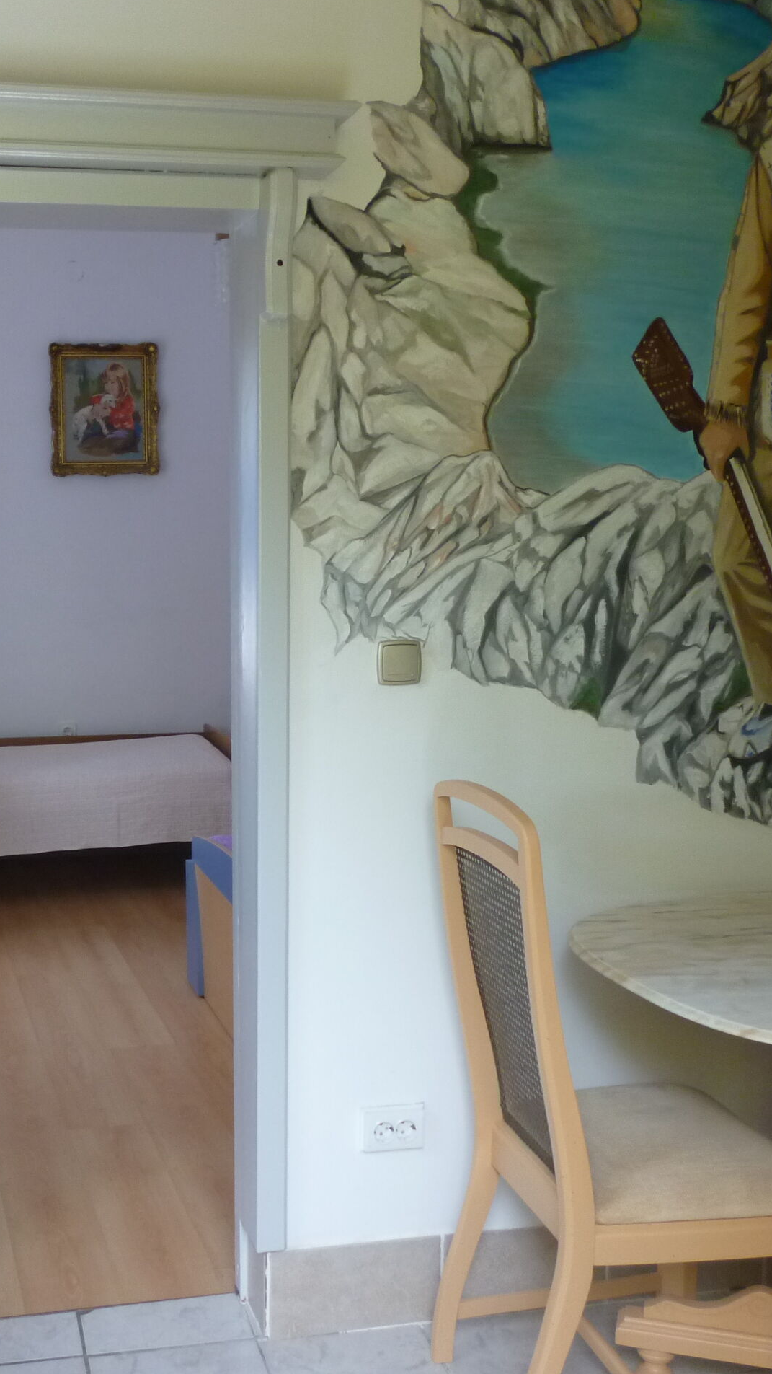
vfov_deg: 49.4
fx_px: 1493
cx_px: 221
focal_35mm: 41
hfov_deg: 28.7
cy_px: 688
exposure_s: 1/60
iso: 200
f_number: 3.1
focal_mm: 5
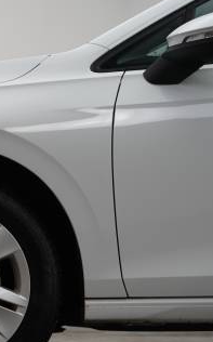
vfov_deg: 16.3
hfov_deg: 10.0
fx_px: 1191
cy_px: 213
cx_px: -65
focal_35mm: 128
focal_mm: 62
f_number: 4
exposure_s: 1/160
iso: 1000
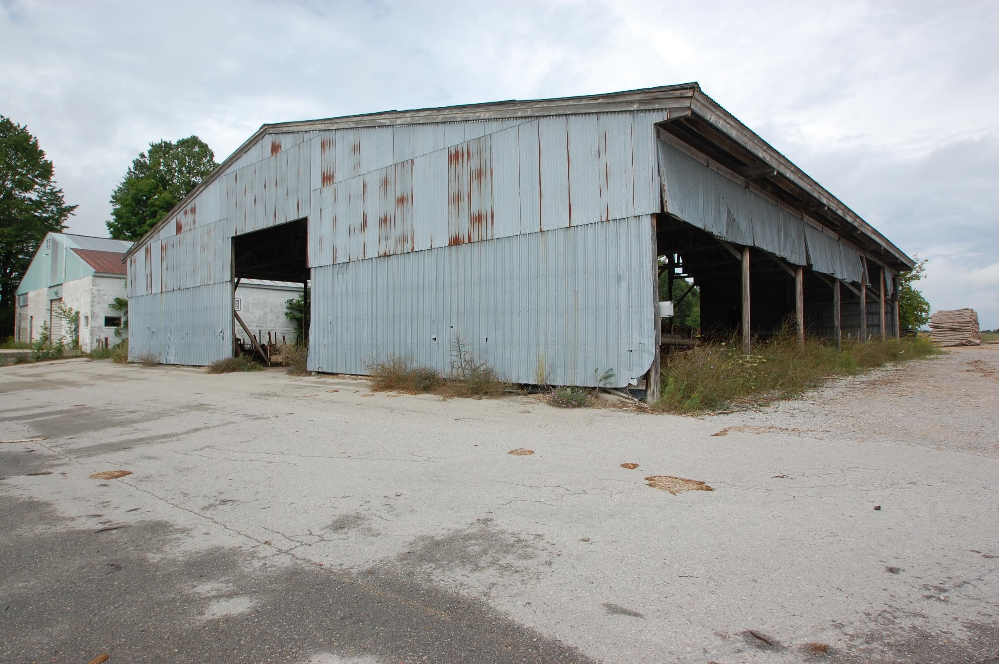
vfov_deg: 59.4
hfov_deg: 81.3
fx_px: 582
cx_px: 500
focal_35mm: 21
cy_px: 332
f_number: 9
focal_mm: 14
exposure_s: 1/320
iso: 200
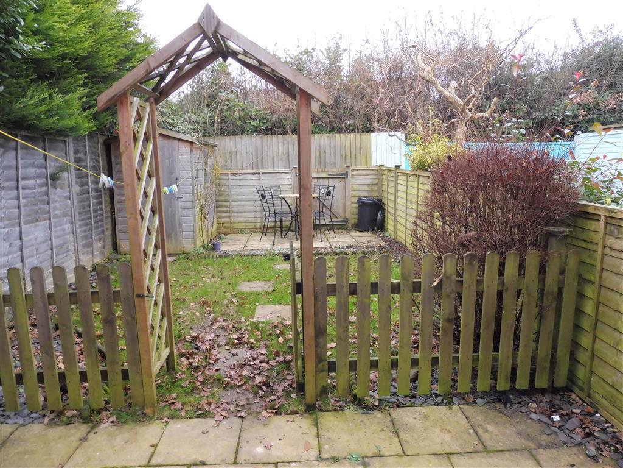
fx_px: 432
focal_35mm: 24
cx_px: 312
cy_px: 234
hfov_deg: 71.6
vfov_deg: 56.8
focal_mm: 4.3
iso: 400
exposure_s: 1/60
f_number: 3.3
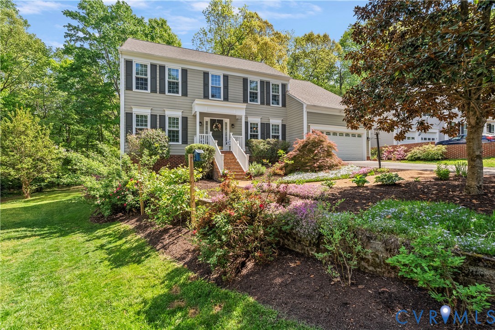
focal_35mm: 16
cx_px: 248
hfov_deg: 96.7
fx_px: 220
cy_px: 165
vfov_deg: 73.8
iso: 800
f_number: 8
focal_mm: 16
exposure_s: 1/125
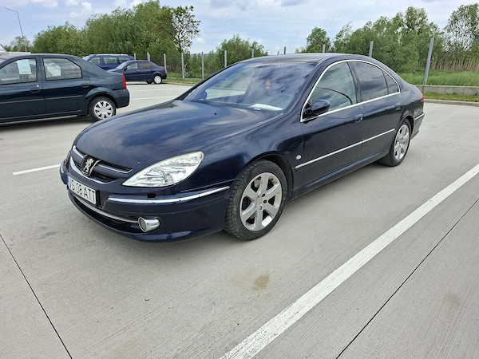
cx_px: 240
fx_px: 318
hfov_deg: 73.9
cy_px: 180
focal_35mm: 23
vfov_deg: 58.9
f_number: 1.8
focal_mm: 5.54
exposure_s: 1/1531
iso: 50
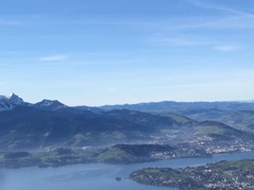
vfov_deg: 19.4
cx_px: 154
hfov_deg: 25.9
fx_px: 550
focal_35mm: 75
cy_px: 151
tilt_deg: -3.8
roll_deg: +2.0
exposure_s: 1/2660
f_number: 1.8
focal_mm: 3.99
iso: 20
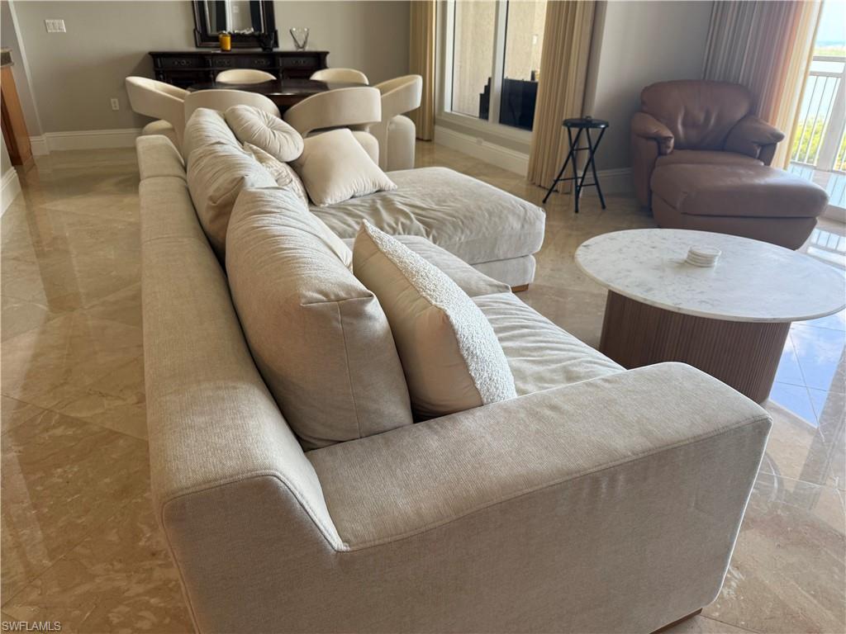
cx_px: 423
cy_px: 317
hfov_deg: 71.6
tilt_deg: -24.8
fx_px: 587
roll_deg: -0.5
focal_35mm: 24
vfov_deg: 56.8
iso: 125
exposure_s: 1/60
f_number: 1.78
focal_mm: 6.76
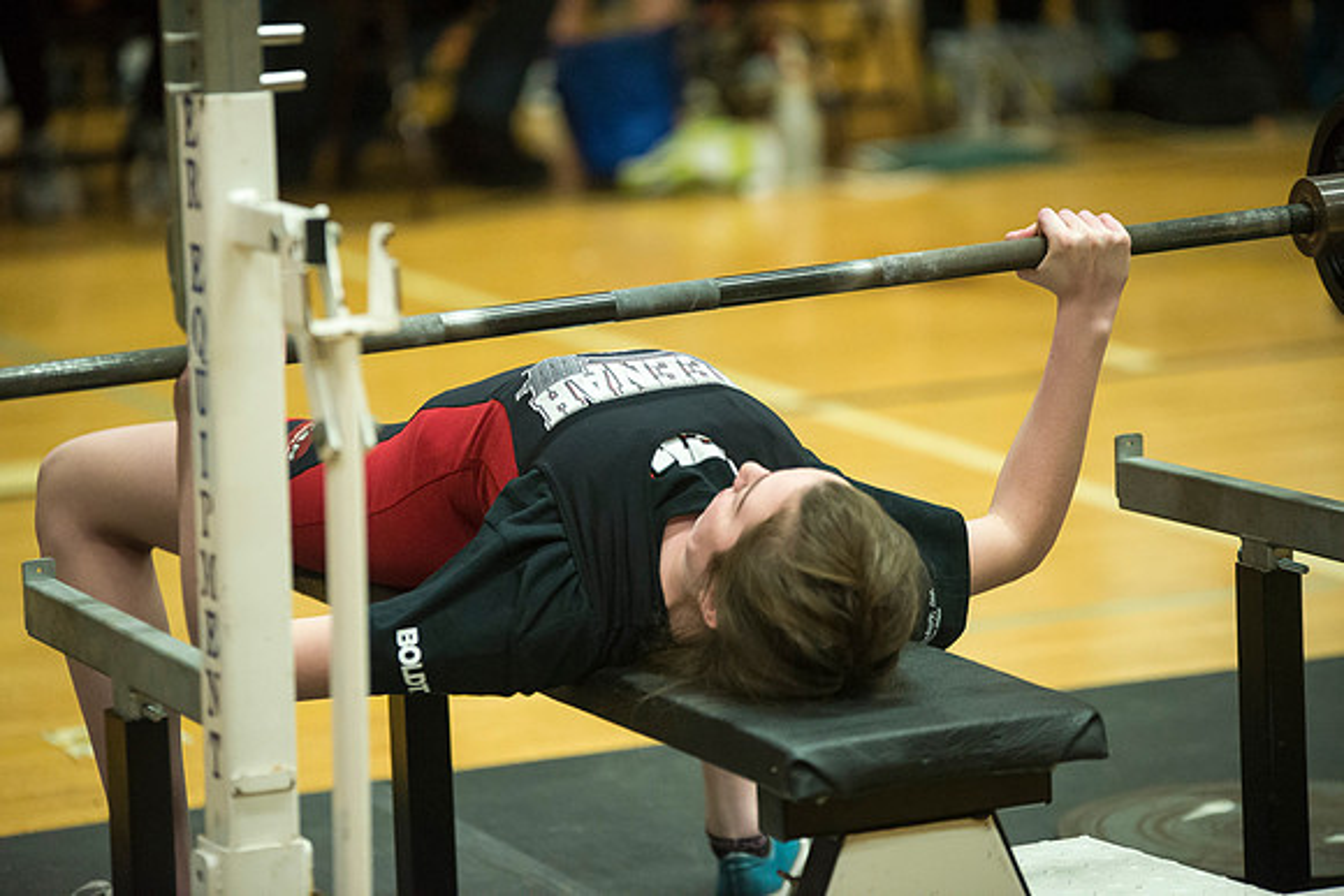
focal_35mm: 160
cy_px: 448
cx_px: 672
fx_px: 5974
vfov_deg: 8.6
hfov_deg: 12.8
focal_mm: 160
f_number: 2.8
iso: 6400
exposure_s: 1/500
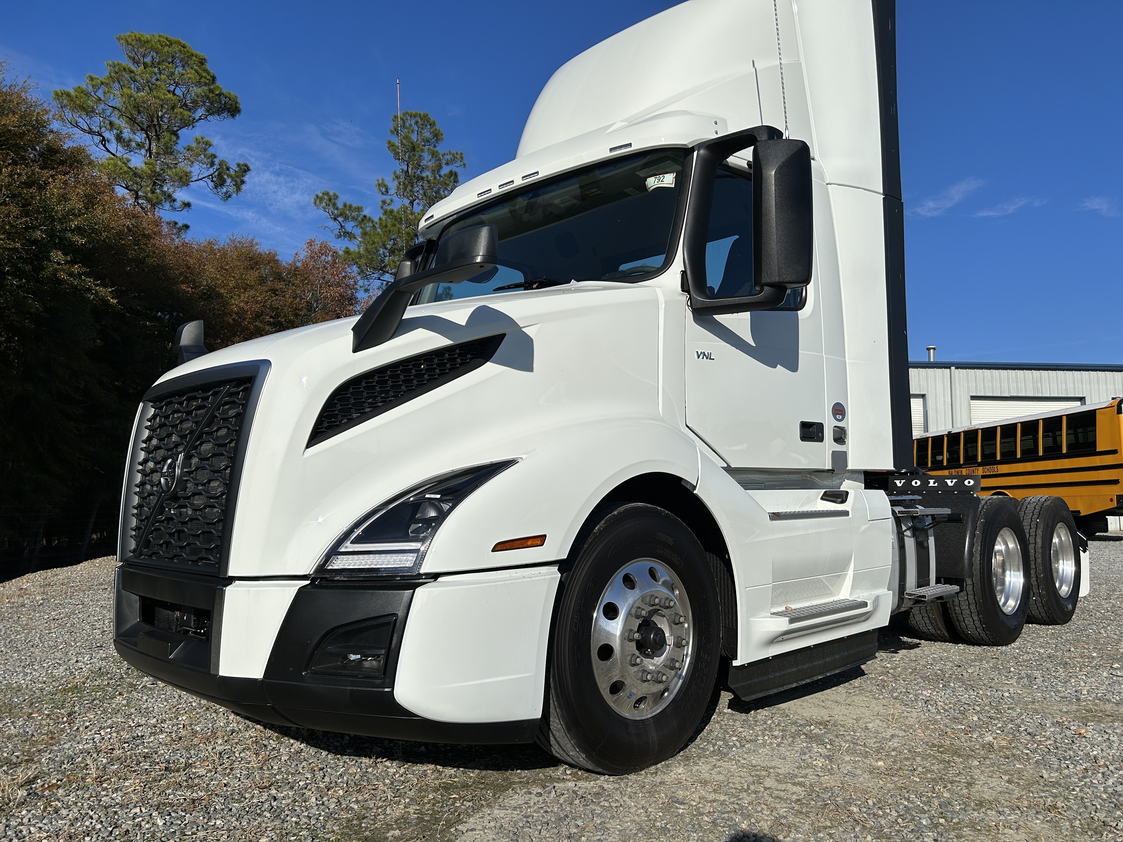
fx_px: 843
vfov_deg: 53.1
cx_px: 562
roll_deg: -0.1
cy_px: 421
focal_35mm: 26
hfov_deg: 67.3
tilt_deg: +7.5
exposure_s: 1/10309
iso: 50
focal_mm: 5.7
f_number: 1.5
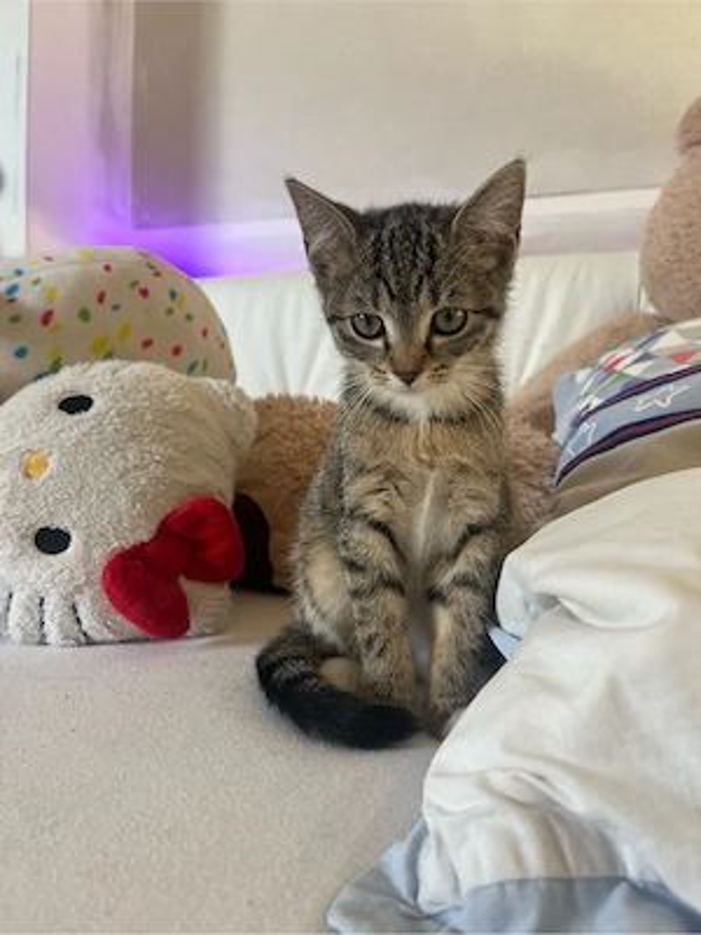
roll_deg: -1.6
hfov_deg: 53.1
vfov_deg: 67.3
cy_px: 468
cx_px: 350
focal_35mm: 26
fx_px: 702
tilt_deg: -3.4
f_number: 1.6
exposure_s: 1/105
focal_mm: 5.1
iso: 125
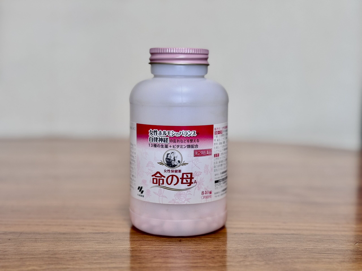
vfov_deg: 30.3
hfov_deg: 39.7
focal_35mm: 48
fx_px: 502
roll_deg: +0.0
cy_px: 136
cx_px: 181
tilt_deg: -7.3
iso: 100
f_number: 1.78
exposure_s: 1/100
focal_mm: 6.76
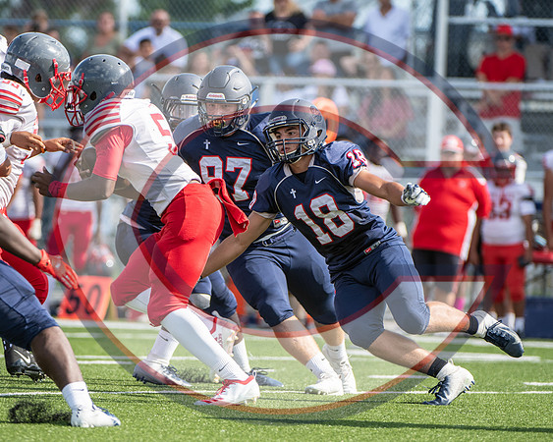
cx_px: 245
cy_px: 191
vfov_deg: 3.6
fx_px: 6968
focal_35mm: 426
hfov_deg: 4.5
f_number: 4
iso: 160
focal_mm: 270
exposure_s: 1/1000
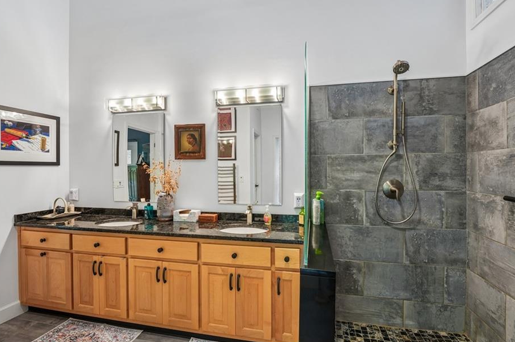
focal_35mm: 18
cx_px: 255
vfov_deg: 66.9
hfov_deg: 89.7
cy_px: 178
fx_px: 259
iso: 320
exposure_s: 1/13
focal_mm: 16.1
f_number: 8
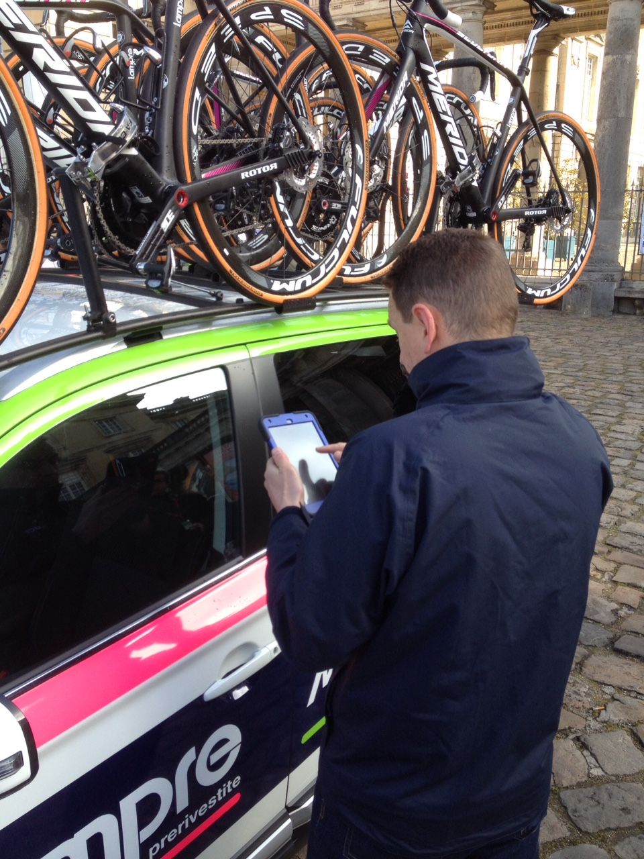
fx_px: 868
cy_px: 430
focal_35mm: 35
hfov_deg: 40.7
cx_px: 322
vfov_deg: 52.6
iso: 50
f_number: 2.4
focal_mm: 4.28
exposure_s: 1/264
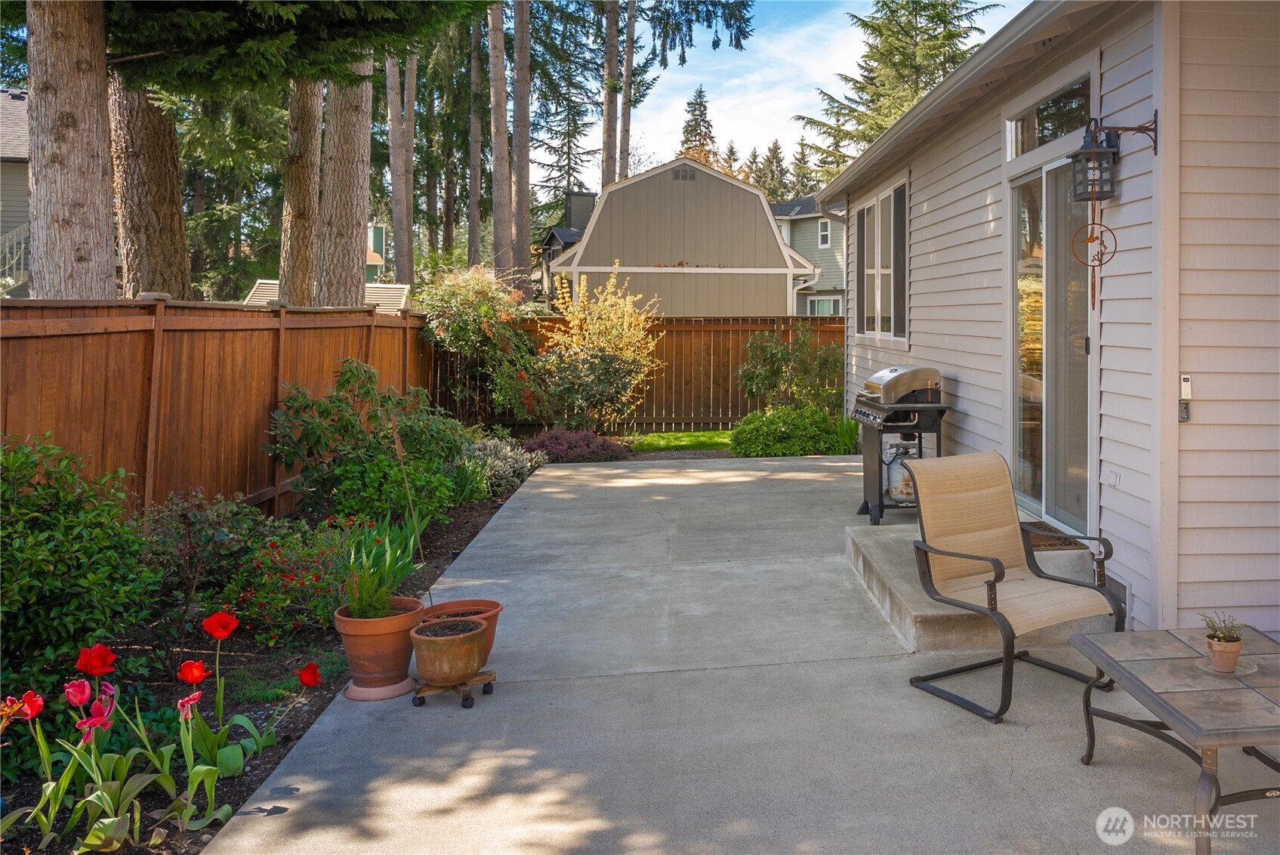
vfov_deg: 53.2
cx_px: 640
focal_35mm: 24
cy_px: 428
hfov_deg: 73.7
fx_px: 854
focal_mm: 24
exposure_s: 1/60
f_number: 7.1
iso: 80
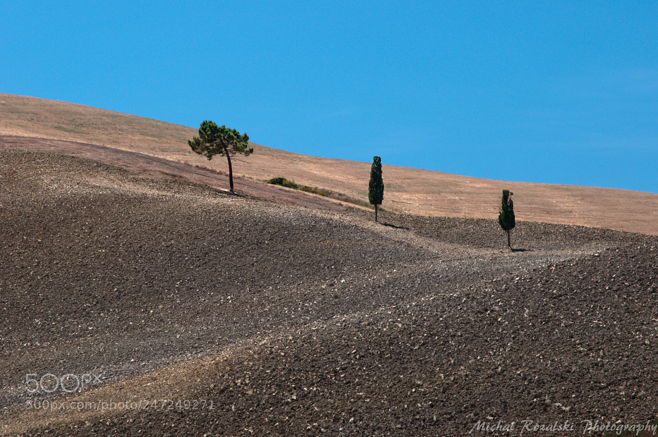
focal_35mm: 300
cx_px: 329
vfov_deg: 4.6
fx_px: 5477
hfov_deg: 6.9
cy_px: 218
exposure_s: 1/50
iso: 200
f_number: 16
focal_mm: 200
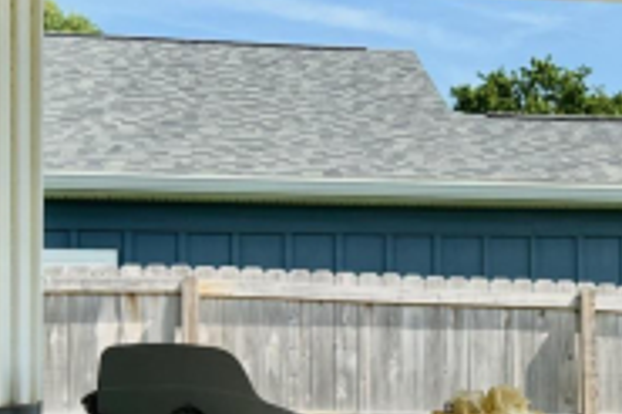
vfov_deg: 15.1
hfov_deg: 21.9
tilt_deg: +2.3
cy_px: 310
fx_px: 1554
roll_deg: +0.6
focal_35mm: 90
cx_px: 604
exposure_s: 1/2710
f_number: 1.78
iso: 80
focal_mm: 6.76
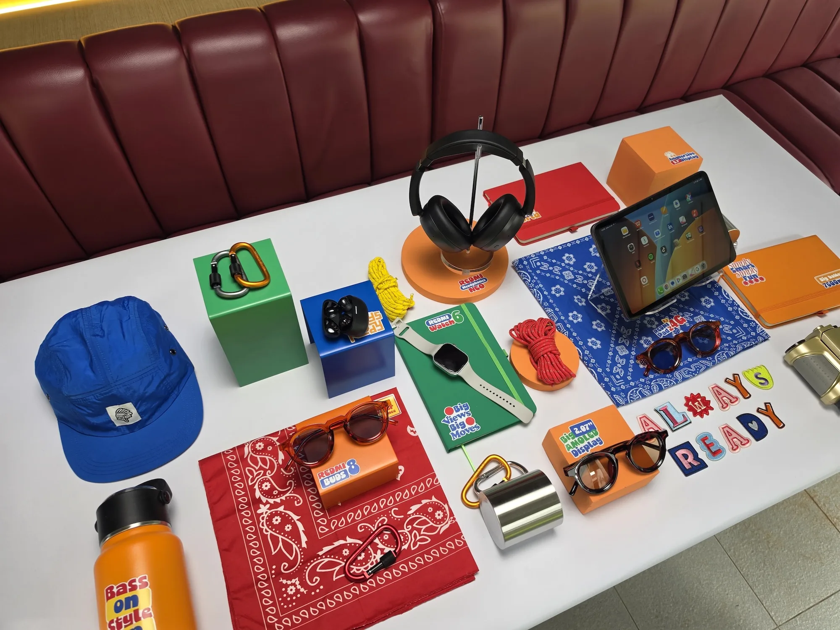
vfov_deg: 58.9
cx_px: 420
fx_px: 558
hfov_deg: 73.9
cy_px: 315
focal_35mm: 23
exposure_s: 1/100
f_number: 1.4
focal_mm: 6.5
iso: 32
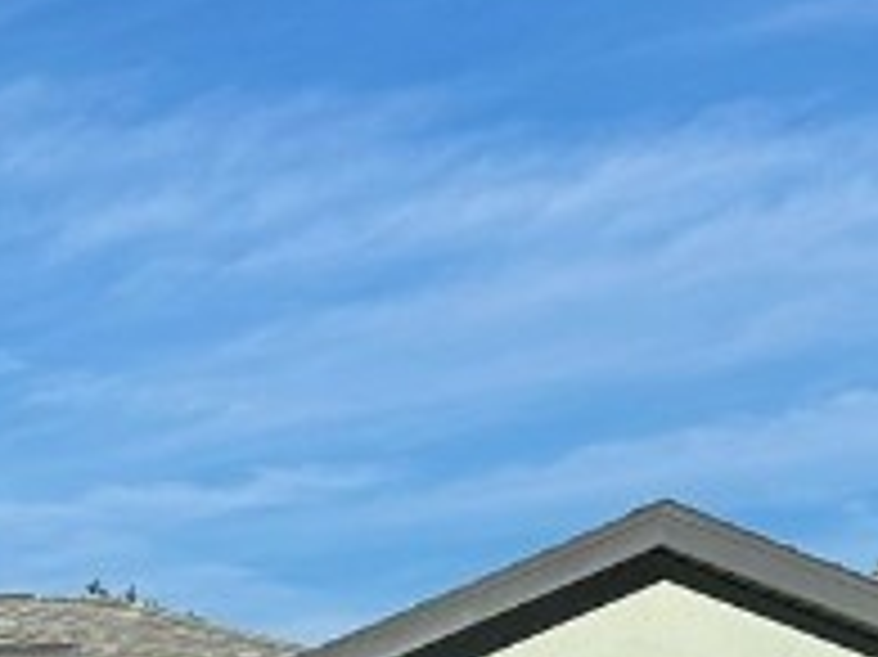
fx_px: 3194
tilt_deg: -1.2
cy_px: 1022
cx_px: -239
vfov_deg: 11.2
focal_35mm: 126
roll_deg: -1.4
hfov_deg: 15.0
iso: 80
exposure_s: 1/8197
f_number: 1.78
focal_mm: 6.86
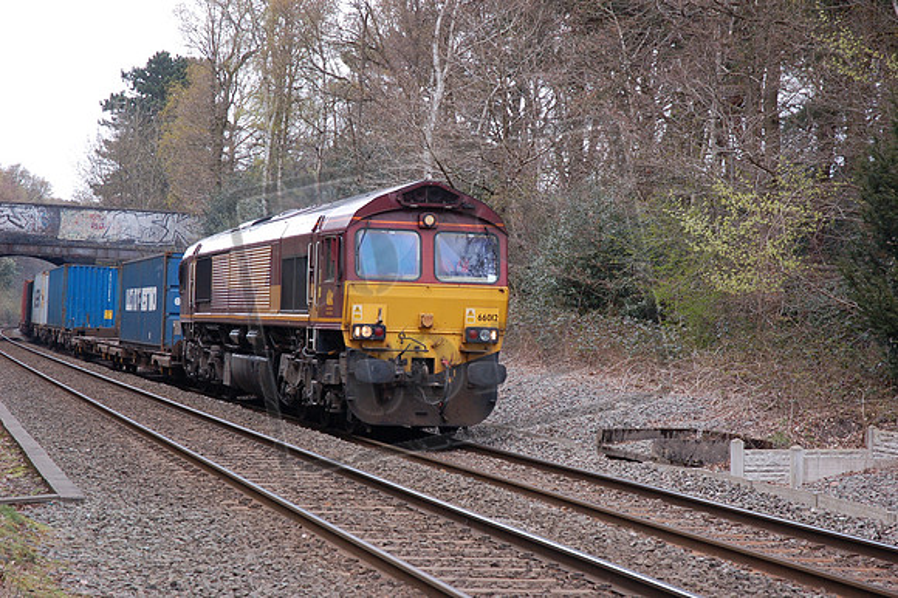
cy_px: 299
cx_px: 449
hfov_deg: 24.2
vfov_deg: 16.2
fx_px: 2094
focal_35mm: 84
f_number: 4.5
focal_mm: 56
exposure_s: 1/320
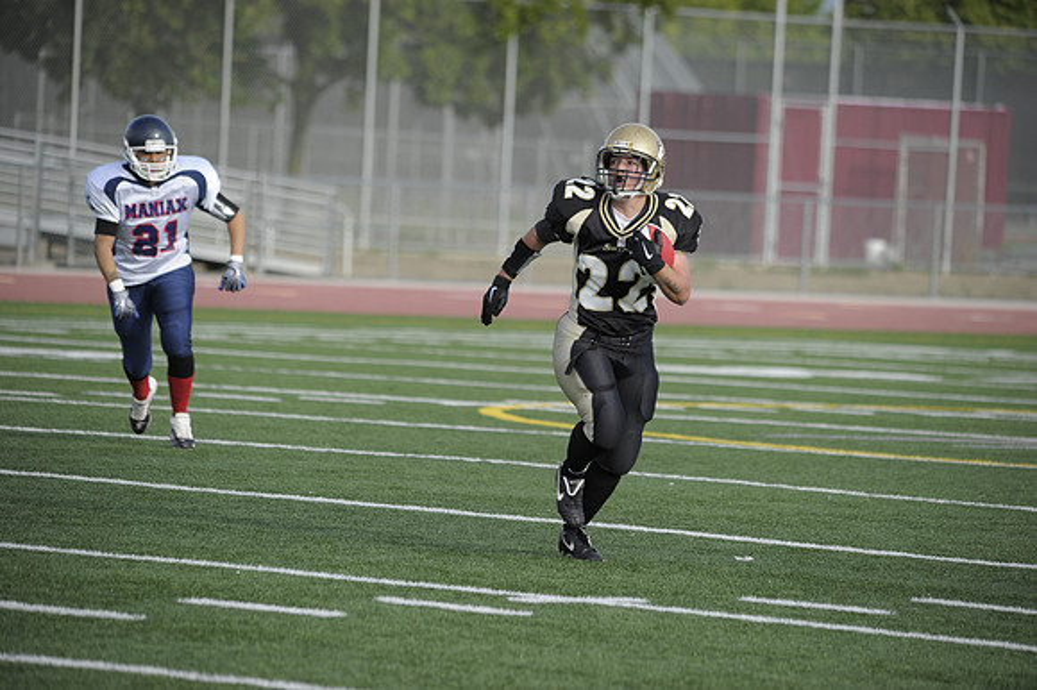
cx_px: 518
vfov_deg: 3.9
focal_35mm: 350
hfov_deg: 5.9
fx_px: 10076
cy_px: 345
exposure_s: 1/1000
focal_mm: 350
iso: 500
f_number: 6
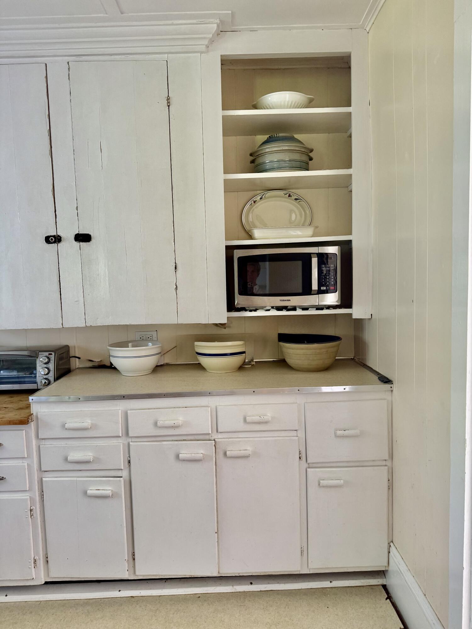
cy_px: 314
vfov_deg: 71.6
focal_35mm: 24
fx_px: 436
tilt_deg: -4.8
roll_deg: +1.2
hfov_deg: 56.8
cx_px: 236
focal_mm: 6.76
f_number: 1.78
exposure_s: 1/60
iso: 200
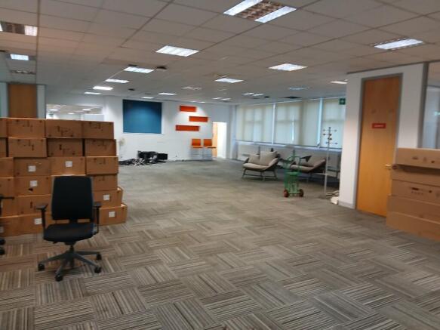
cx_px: 220
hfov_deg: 67.3
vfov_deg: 53.0
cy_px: 165
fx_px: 330
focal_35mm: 26
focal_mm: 3.98
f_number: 1.8
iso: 250
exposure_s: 1/33.3
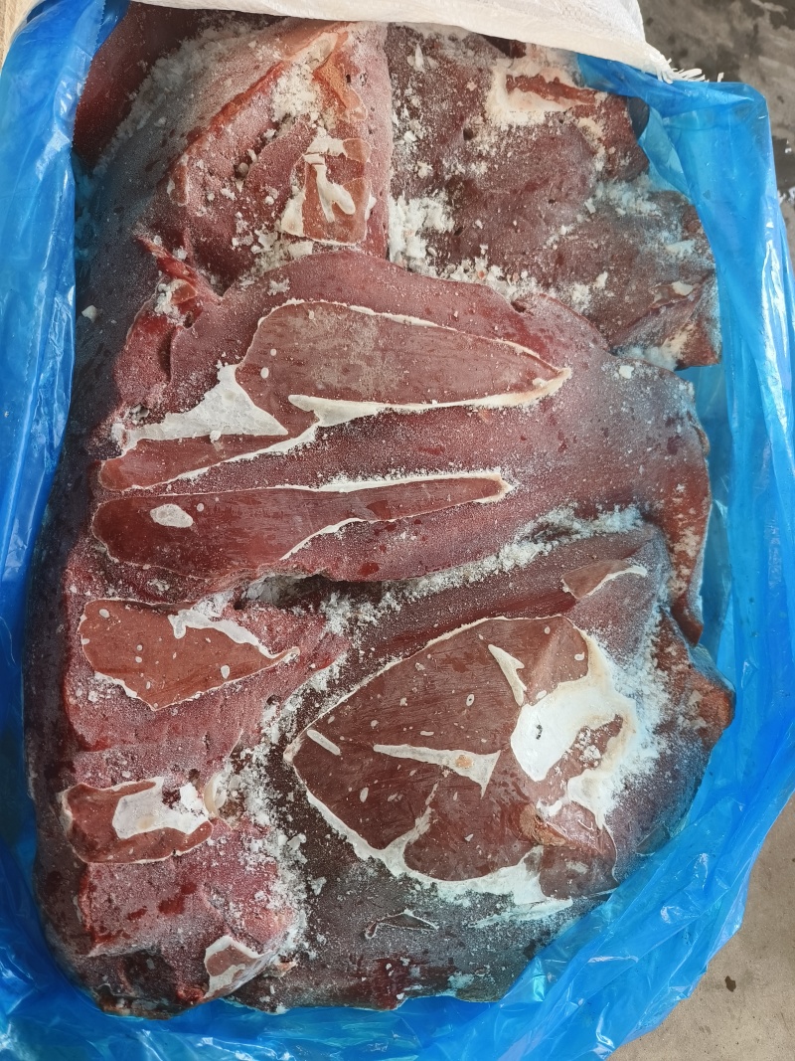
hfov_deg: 58.9
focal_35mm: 23
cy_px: 530
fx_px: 704
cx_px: 398
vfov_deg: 73.9
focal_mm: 5.5
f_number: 1.75
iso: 72
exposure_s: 1/108
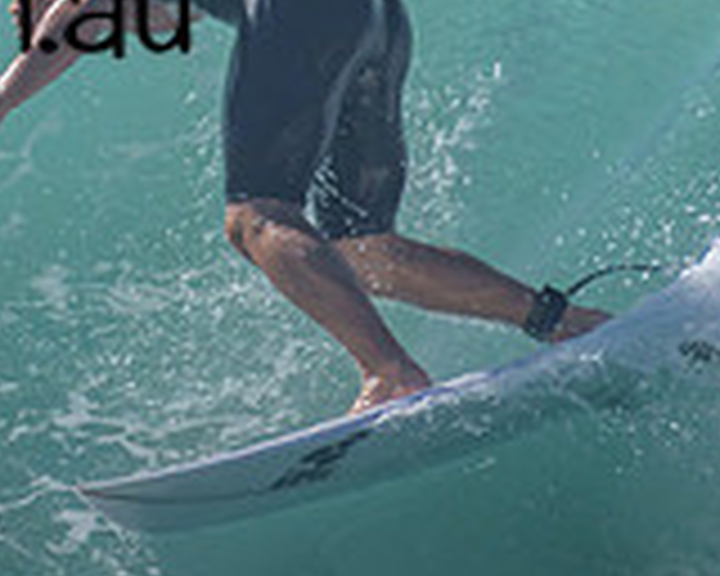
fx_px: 72537
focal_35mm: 3404
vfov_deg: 0.5
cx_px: -284
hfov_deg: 0.6
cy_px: -52
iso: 800
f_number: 11
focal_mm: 1000
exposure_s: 1/2000
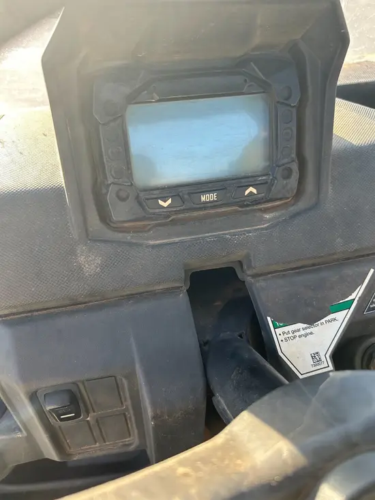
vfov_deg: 67.3
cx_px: 188
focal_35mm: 26
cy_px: 250
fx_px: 375
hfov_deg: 53.1
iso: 40
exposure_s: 1/270
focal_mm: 5.7
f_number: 1.5
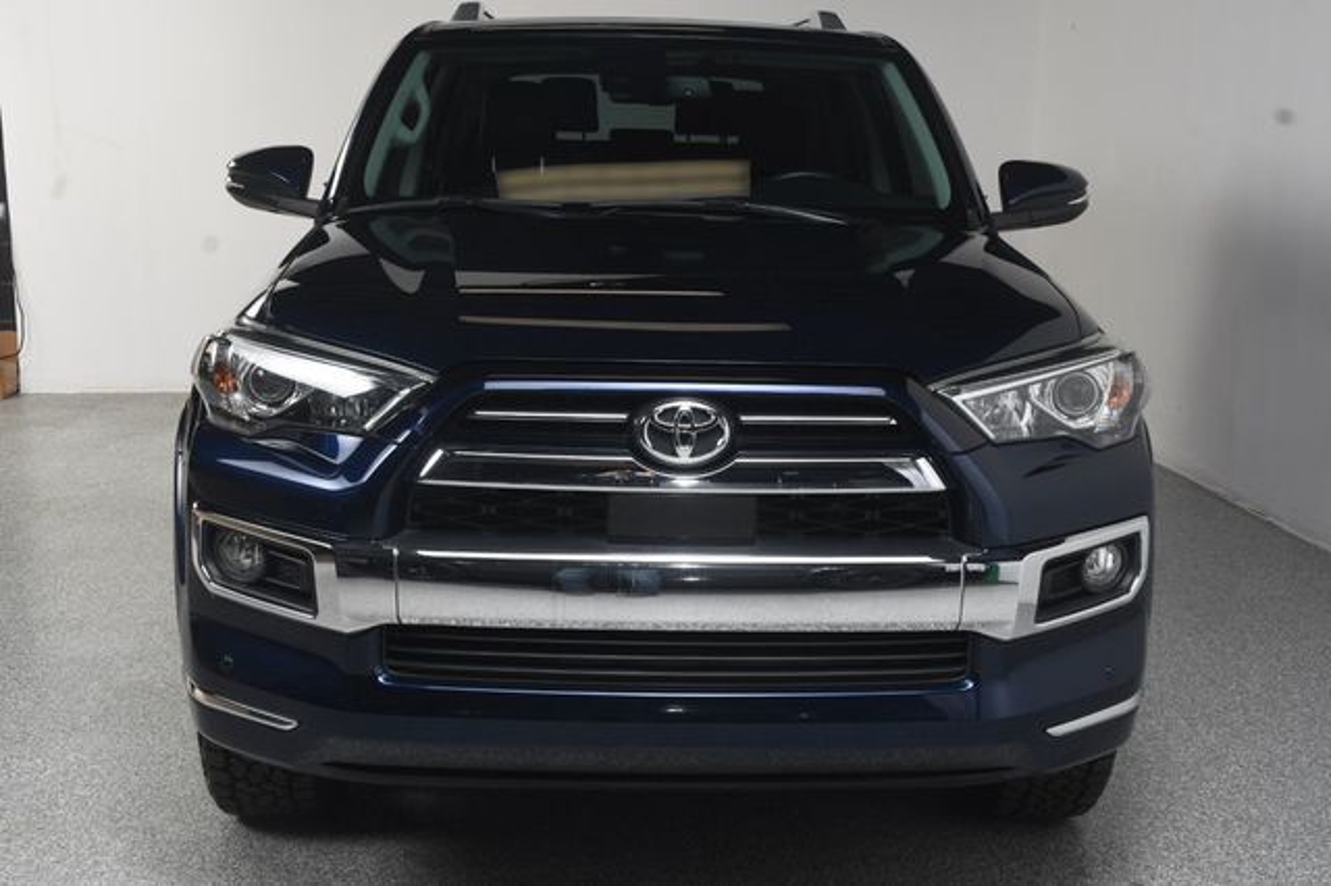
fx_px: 1774
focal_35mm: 48
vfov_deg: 28.0
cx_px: 666
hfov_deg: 41.1
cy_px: 443
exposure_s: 1/160
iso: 100
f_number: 9
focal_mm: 32
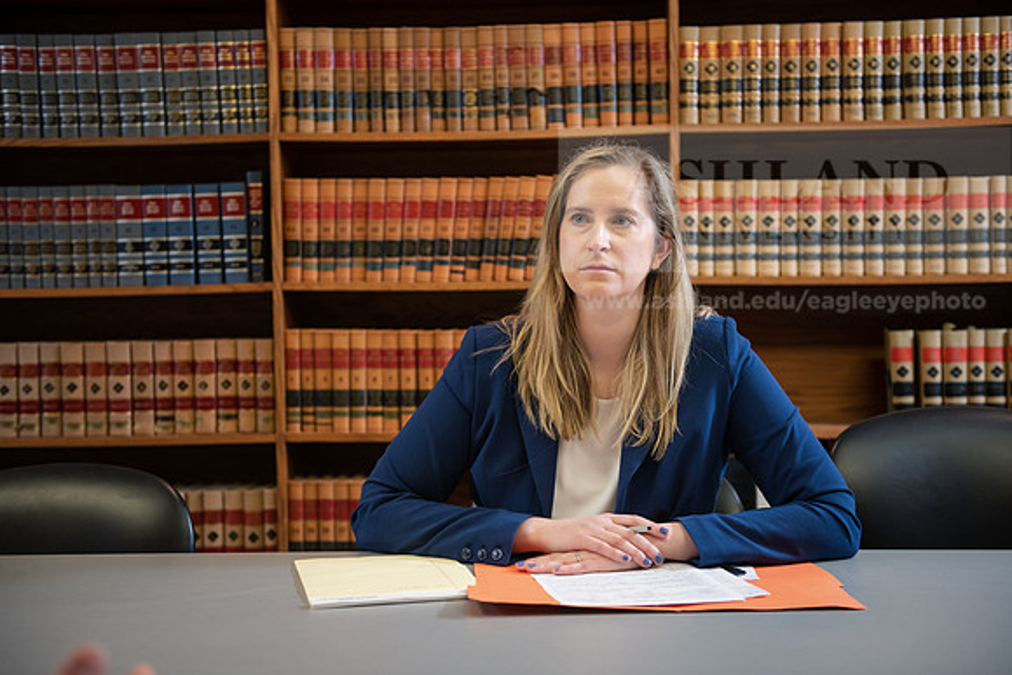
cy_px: 338
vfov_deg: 27.0
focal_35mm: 50
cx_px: 506
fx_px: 1406
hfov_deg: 39.6
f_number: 3.2
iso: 800
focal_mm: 50
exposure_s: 1/125
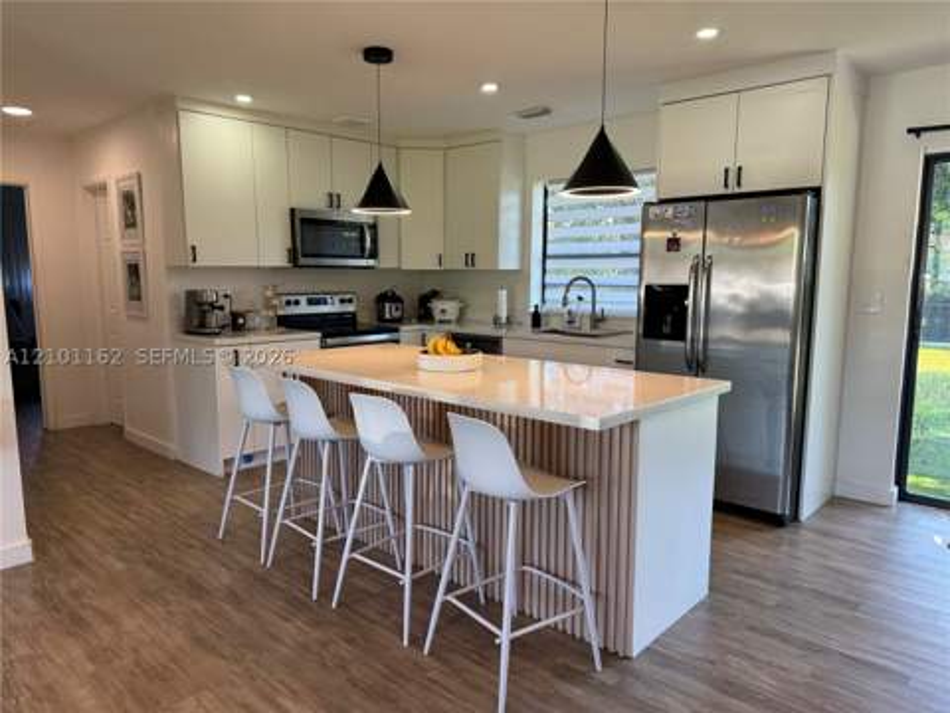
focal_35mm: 24
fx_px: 659
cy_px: 356
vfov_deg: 56.8
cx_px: 475
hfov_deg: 71.6
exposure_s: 1/120
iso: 64
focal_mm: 6.76
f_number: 1.78
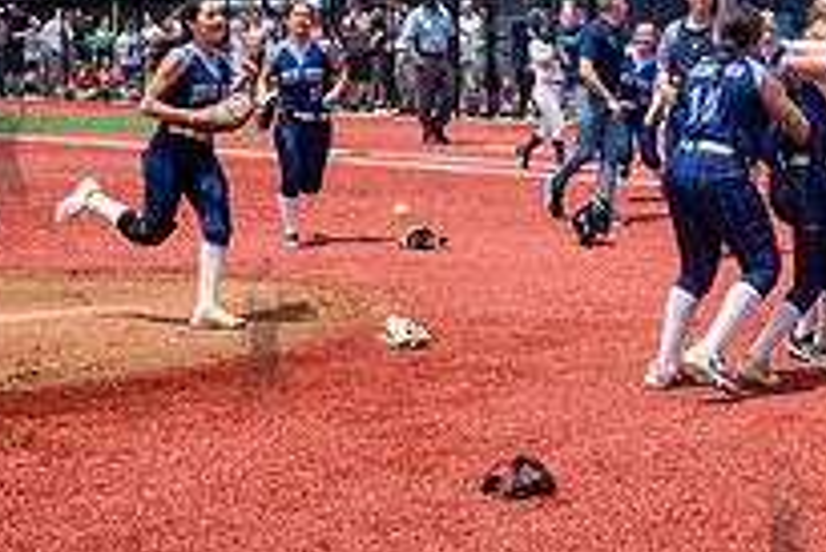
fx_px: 2273
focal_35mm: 99
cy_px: 131
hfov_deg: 20.1
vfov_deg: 13.8
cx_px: 782
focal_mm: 35
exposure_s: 1/4000
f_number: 4.5
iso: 400
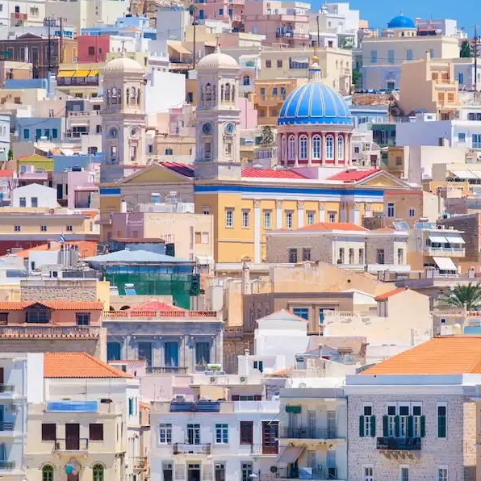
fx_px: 5927
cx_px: 320
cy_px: 240
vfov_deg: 4.6
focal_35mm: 377
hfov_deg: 4.6
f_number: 5
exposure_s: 1/1100
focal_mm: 196
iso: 160
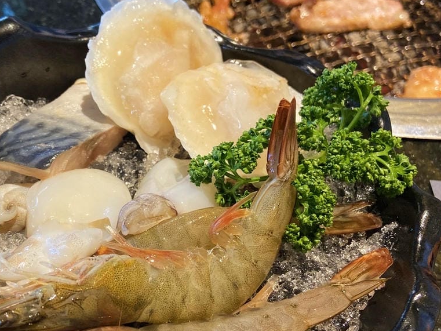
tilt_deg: -47.5
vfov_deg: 35.1
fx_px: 522
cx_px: 154
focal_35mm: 41
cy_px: 170
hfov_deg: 45.2
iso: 250
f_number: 1.8
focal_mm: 4.25
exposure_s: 1/60
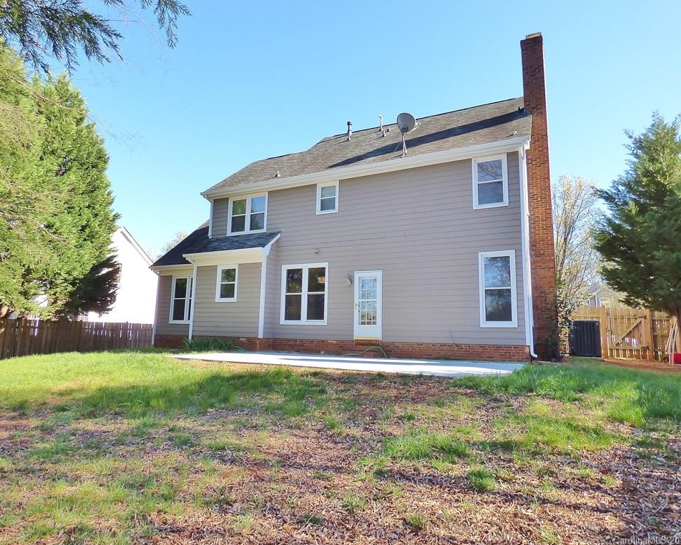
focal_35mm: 21
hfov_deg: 77.6
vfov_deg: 65.5
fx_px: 423
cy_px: 272
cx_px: 329
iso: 160
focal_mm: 3.58
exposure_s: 1/500
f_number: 2.8
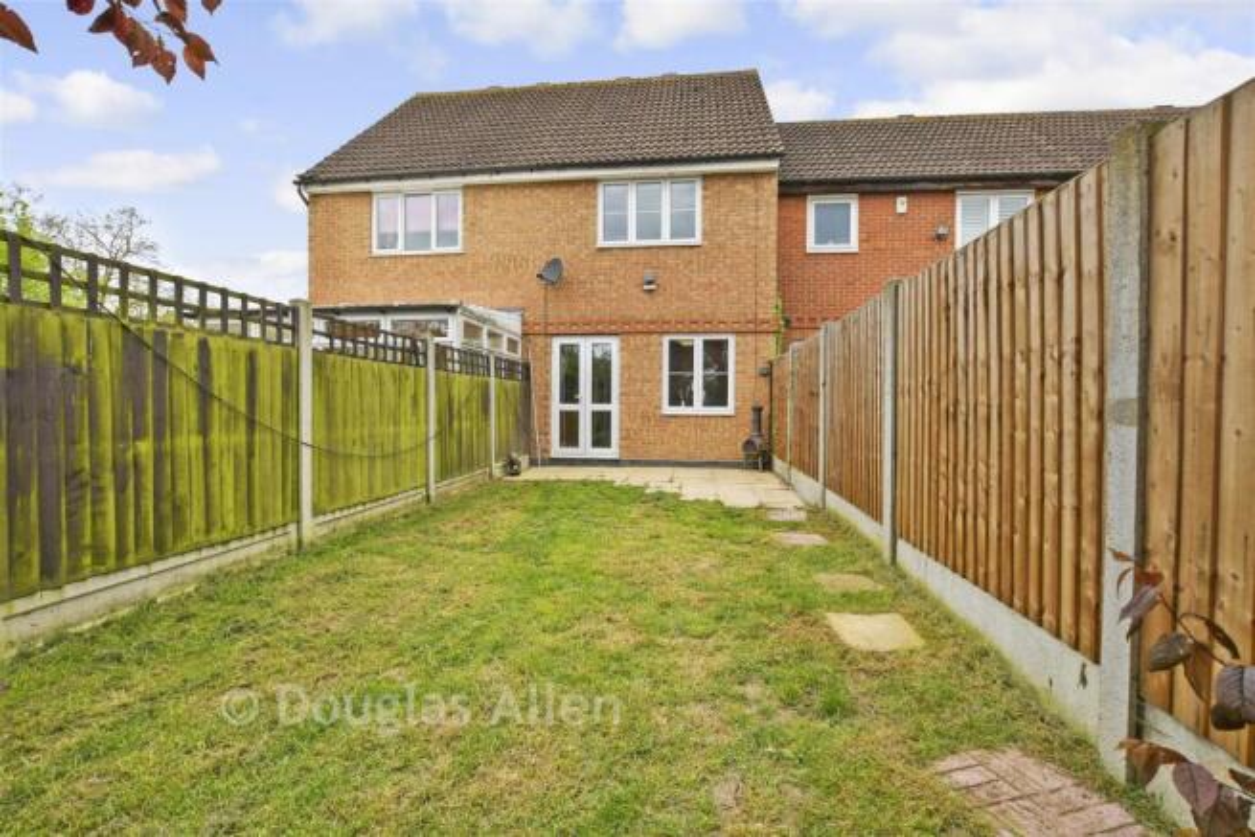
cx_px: 628
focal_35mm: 15
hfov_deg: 100.4
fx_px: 523
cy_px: 418
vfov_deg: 77.4
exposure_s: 1/60
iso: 64
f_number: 8
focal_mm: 10
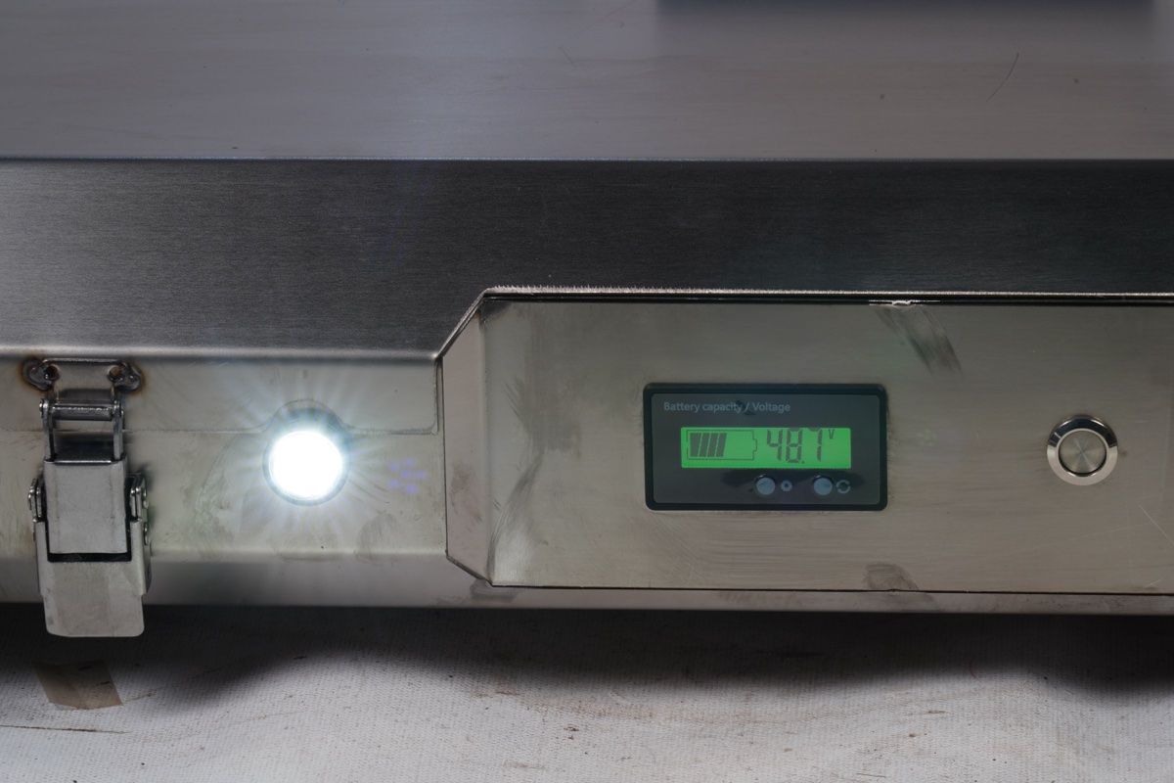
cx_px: 587
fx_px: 6522
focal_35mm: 200
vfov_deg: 6.9
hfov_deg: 10.3
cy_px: 392
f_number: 22
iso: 125
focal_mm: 200
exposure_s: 1/2
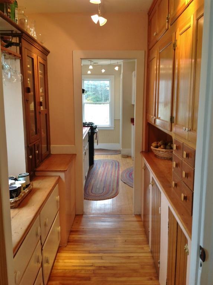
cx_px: 106
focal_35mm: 35
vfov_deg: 52.7
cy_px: 142
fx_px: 288
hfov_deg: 40.6
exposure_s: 1/24
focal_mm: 4.28
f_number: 2.4
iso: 64
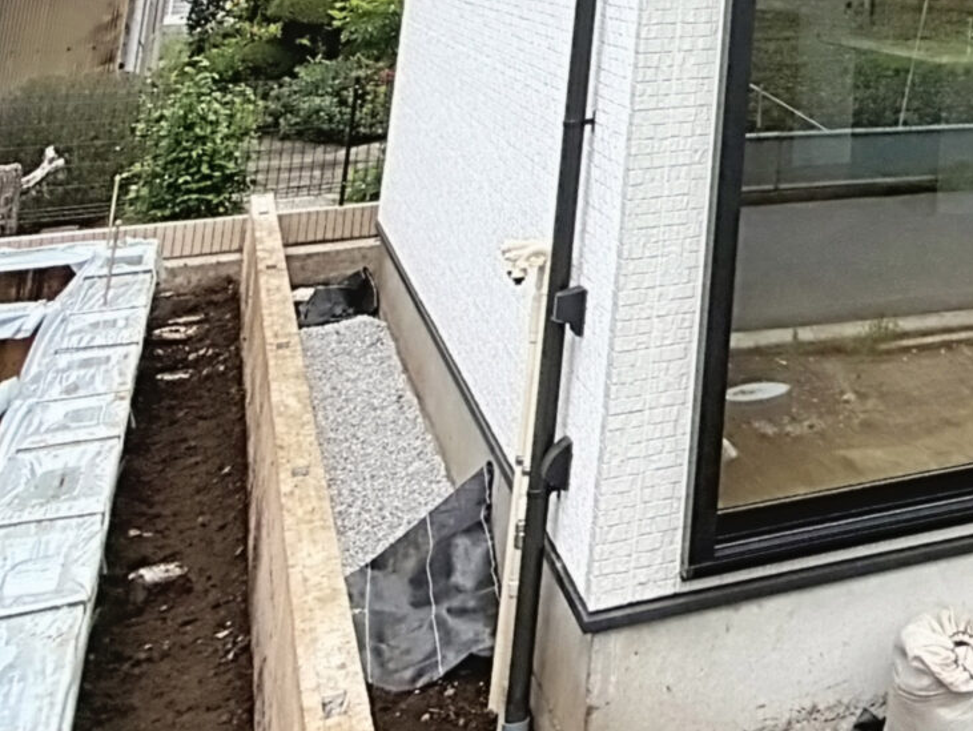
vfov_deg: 21.6
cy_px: -514
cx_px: 1416
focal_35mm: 49
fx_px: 1378
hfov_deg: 28.0
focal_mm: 2.22
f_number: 2.2
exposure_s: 1/1125
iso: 20
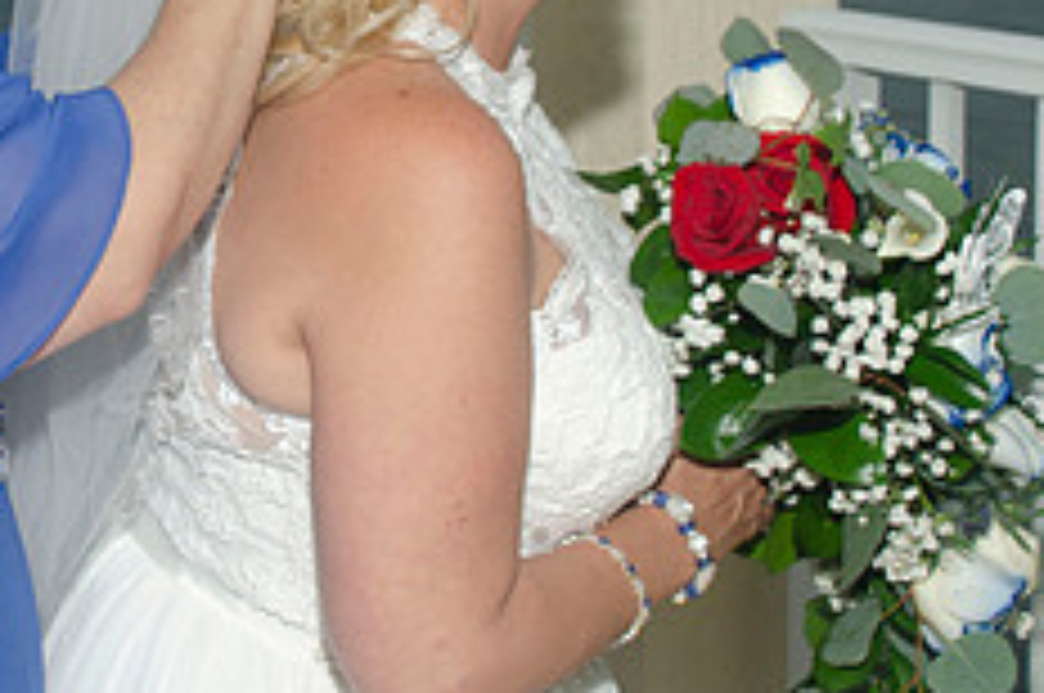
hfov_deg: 19.3
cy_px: 18
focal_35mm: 105
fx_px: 3041
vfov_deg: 12.9
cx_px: 194
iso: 200
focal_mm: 28
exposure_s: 1/160
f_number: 5.6
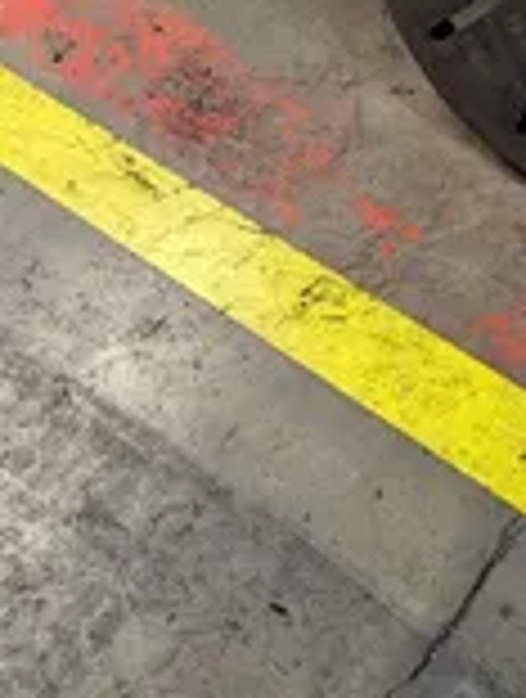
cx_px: 519
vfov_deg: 26.7
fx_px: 1251
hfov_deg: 22.9
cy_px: -189
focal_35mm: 62
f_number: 1.68
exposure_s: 1/120
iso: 459
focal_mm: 6.9
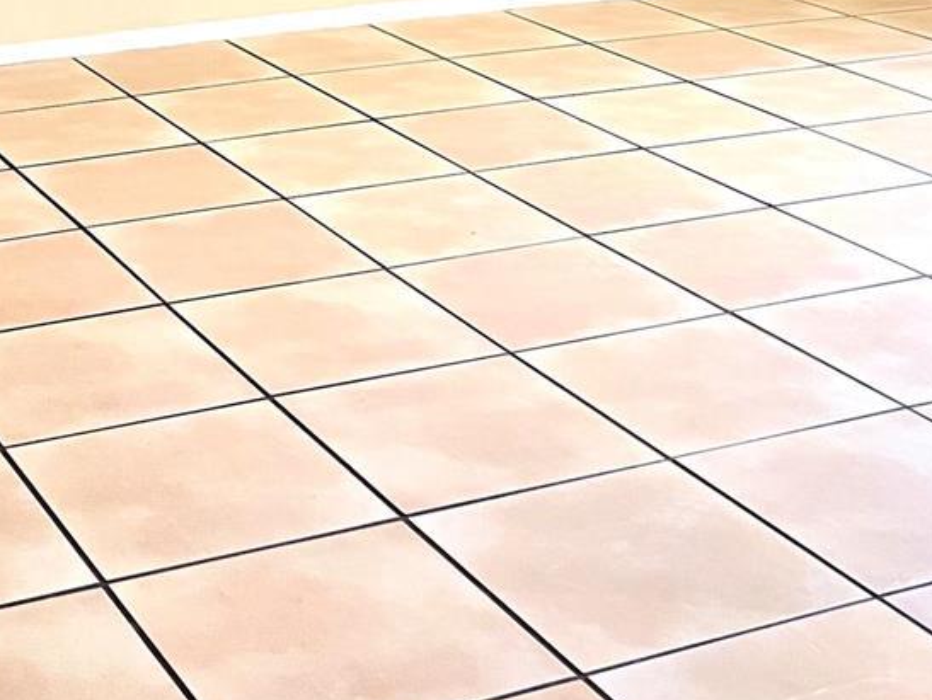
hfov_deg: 25.3
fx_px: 2048
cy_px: -247
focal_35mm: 76
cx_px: 232
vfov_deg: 17.9
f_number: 1.5
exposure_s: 1/60
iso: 400
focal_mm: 5.7
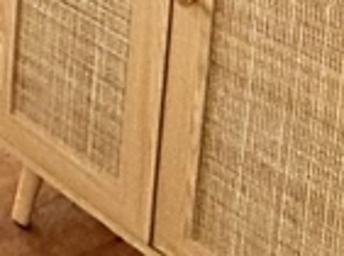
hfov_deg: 14.5
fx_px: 1011
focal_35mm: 102
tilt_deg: -7.5
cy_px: -436
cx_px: -420
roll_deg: -0.8
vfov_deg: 11.1
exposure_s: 1/60
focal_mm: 2.22
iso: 250
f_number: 2.2
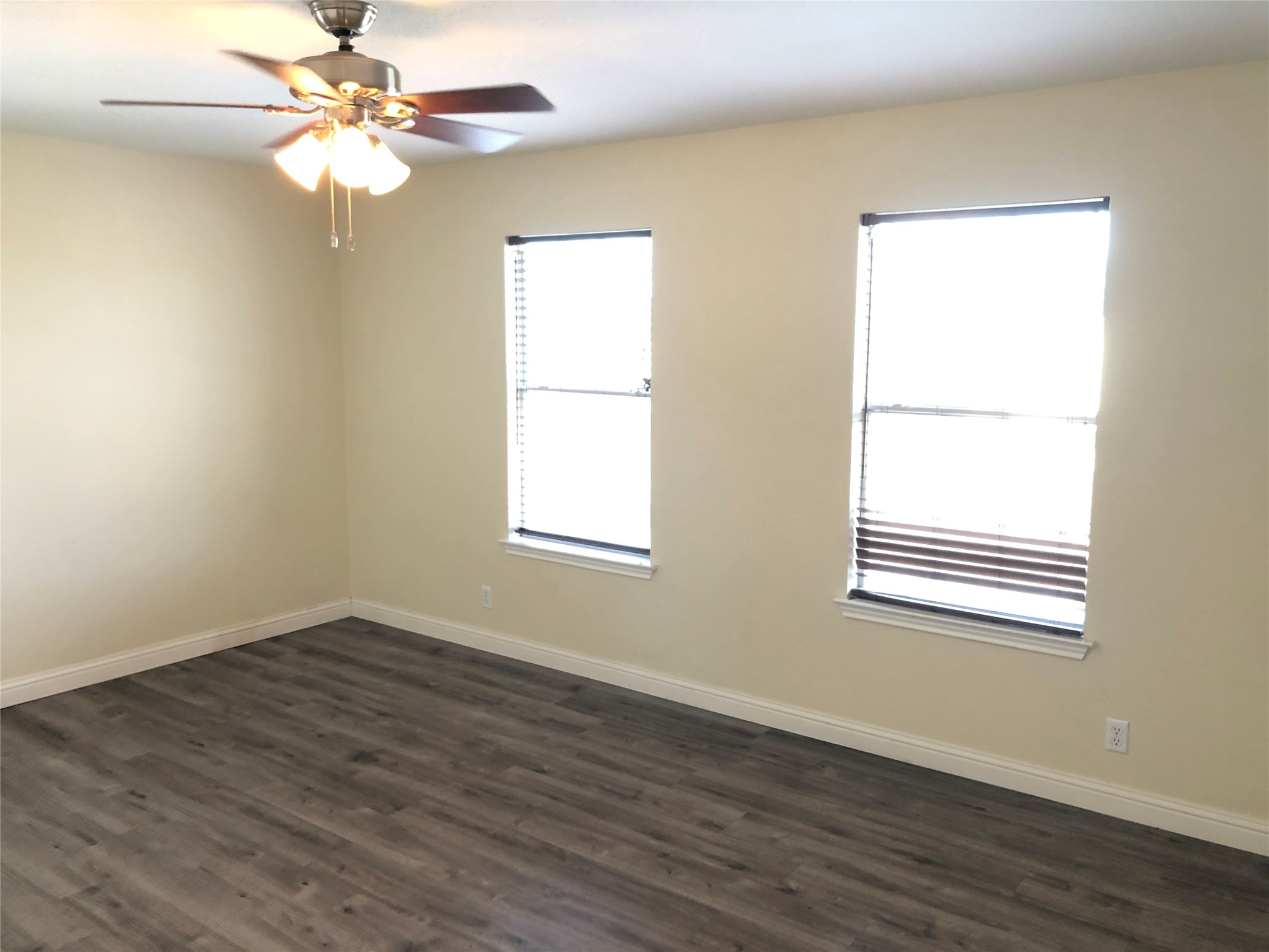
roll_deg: +0.1
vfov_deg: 49.7
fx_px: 1026
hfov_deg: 63.4
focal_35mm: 28
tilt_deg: -8.6
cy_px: 476
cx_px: 634
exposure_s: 1/15
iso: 50
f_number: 1.8
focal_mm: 3.99
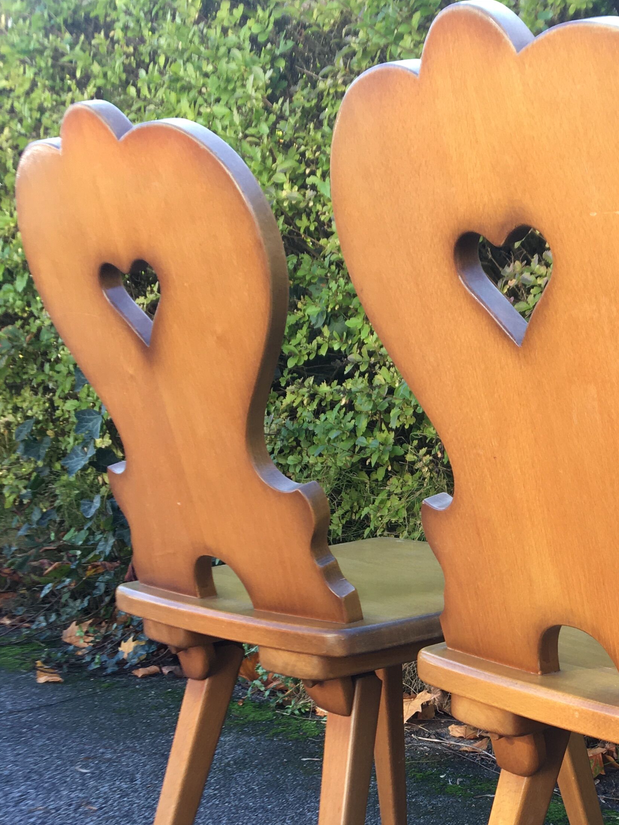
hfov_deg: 26.6
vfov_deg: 35.0
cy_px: 665
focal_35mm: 53
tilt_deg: -14.5
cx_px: 563
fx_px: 1263
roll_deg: +0.7
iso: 32
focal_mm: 4.15
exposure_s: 1/100
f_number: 2.2
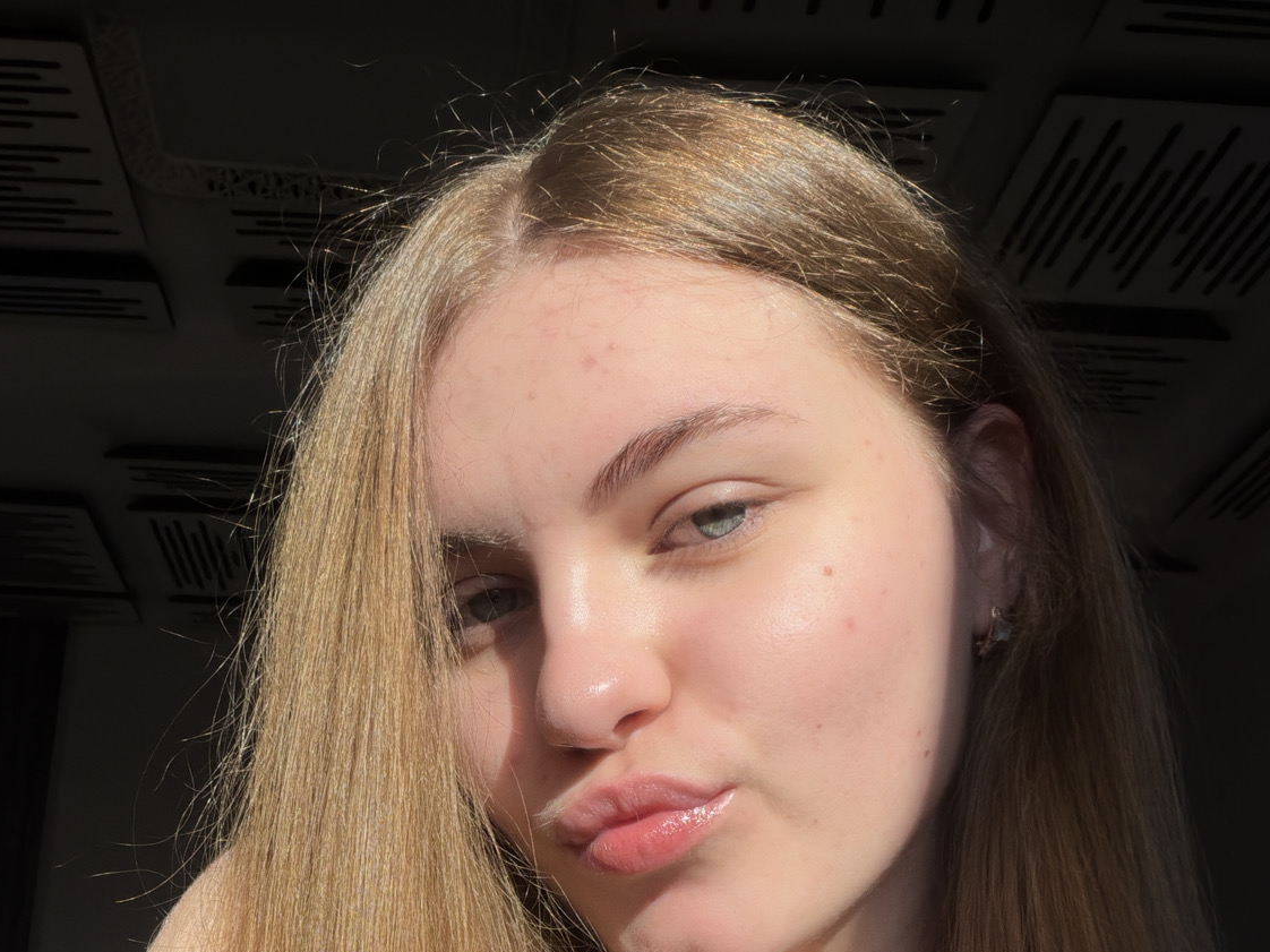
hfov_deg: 44.7
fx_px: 1504
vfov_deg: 33.4
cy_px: 840
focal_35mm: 41
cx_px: 364
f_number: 1.9
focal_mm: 2.71
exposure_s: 1/1100
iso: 25
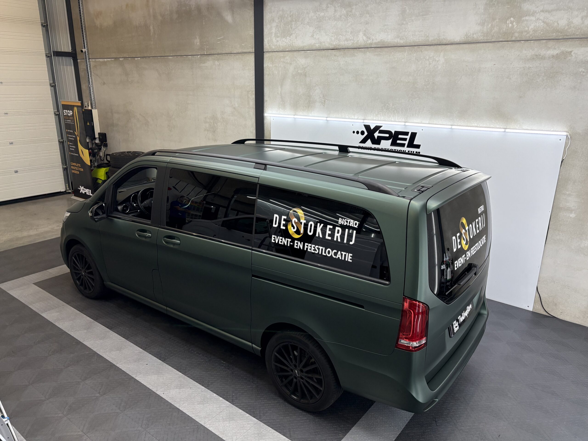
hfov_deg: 67.3
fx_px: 442
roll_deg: -0.7
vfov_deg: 53.1
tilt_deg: -17.9
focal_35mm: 26
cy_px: 220
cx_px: 294
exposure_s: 1/149
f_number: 1.6
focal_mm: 5.96
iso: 125
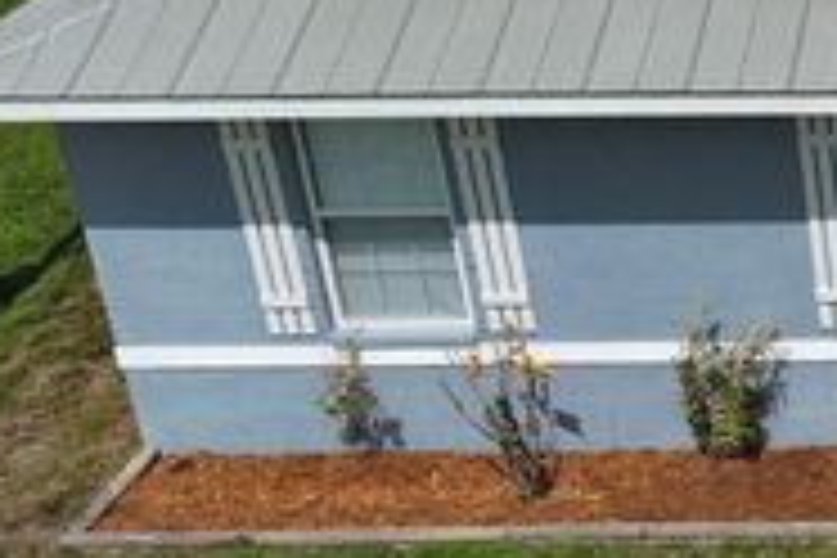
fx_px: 2325
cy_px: 412
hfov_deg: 17.9
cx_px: 1314
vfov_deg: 13.6
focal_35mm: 100
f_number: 2.8
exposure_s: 1/2342
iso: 102
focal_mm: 10.57
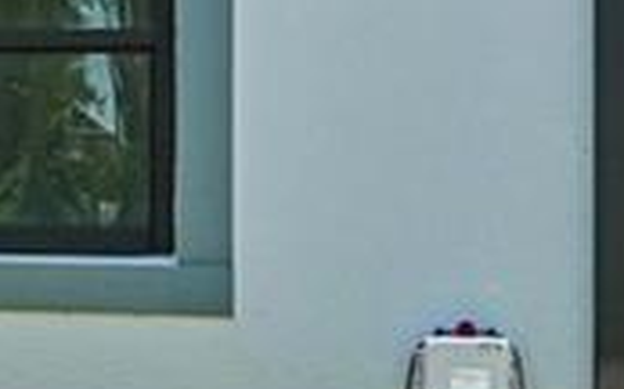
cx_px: -934
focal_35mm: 160
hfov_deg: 10.9
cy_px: 113
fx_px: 2720
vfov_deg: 8.2
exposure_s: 1/1000
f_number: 8
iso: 400
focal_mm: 26.5
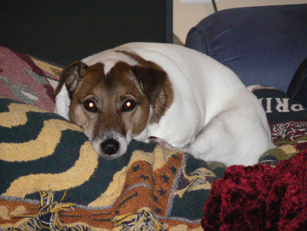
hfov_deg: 4.6
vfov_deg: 3.4
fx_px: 3831
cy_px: 116
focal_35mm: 432
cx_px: 154
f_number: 3.3
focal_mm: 72
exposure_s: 1/30
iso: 400
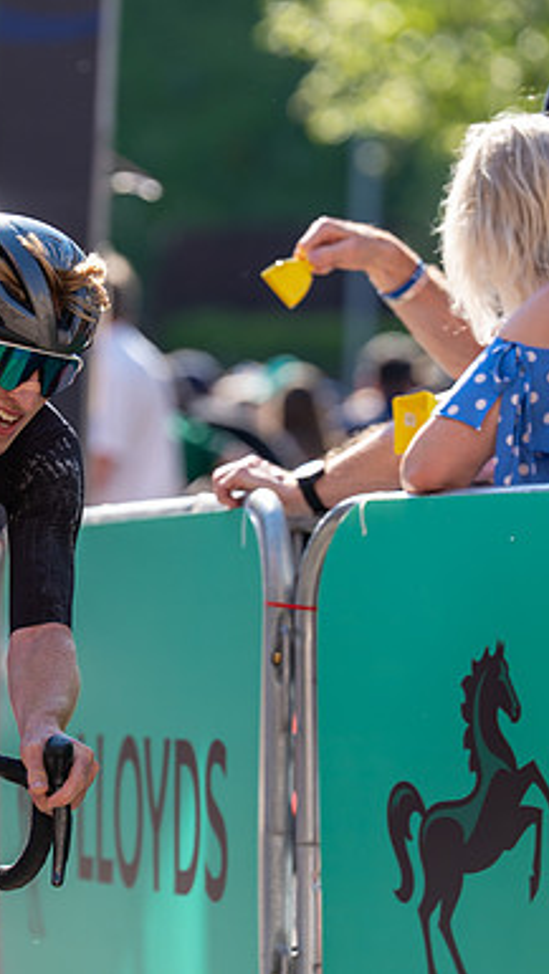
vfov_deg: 7.7
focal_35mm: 281
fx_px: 7261
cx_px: 71
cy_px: 487
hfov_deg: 4.3
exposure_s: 1/1000
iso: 250
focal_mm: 178
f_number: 3.5
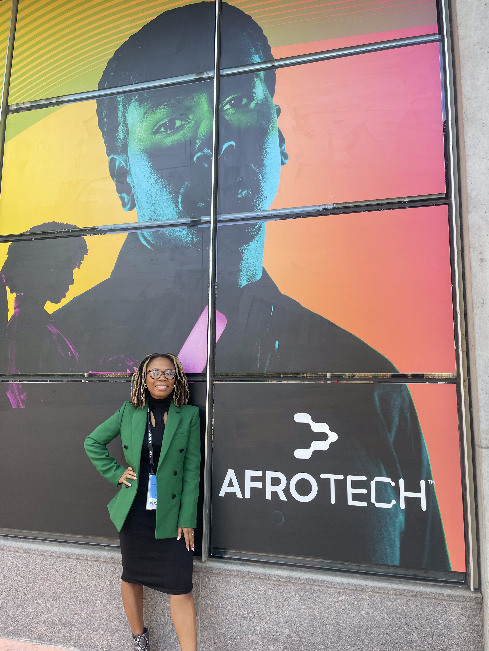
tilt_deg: +8.0
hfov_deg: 53.1
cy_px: 326
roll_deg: -0.9
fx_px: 490
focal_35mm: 26
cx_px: 244
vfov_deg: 67.3
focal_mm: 5.1
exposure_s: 1/121
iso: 32
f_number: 1.6
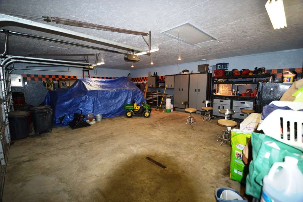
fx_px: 126
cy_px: 101
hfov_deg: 100.4
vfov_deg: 77.2
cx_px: 152
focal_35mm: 15
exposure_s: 1/60
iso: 640
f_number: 3.5
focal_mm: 10
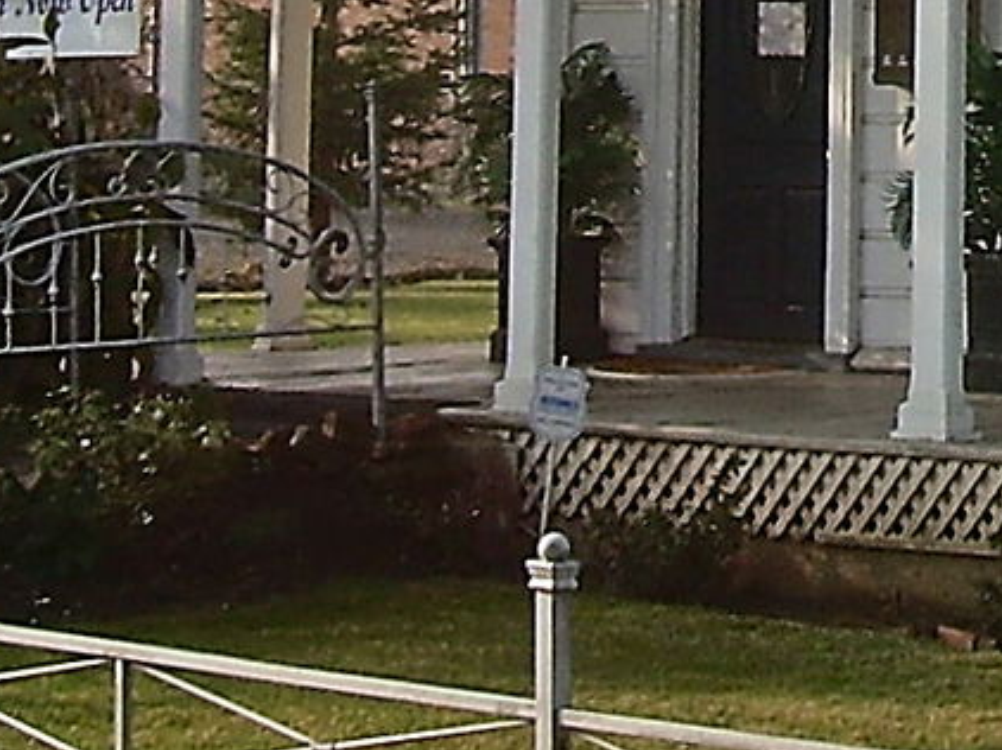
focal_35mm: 173
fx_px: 5005
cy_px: -631
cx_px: 1372
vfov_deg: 8.2
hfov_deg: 11.1
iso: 50
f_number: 4.6
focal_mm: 6.3
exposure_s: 1/297
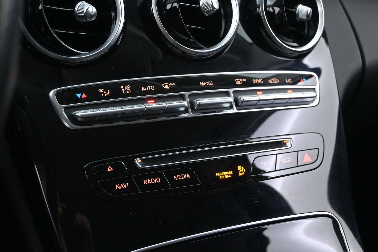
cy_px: 126
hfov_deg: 43.0
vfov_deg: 29.4
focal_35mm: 46
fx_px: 480
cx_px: 189
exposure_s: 1/15
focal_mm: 30.5
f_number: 4.8
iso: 3200
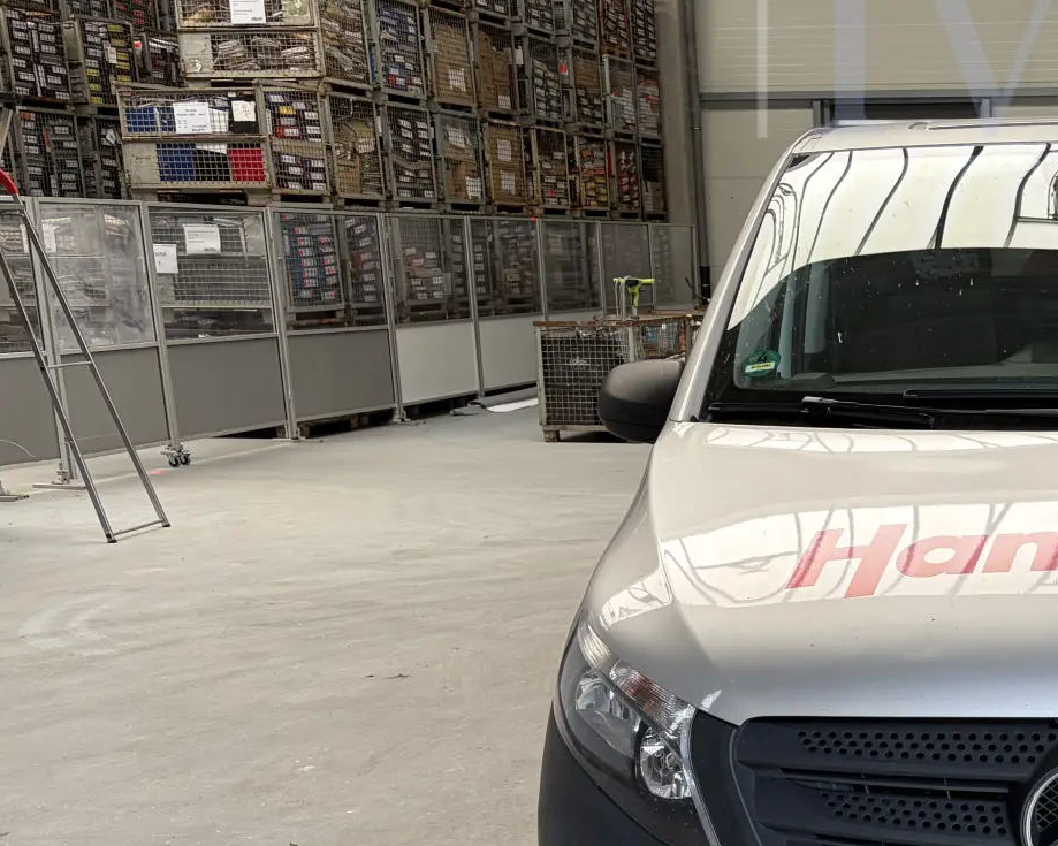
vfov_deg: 28.2
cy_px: 630
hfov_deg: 32.4
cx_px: 1072
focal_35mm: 53
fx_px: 1659
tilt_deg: -13.5
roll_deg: +0.6
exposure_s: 1/122
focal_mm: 5.96
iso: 50
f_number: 1.6
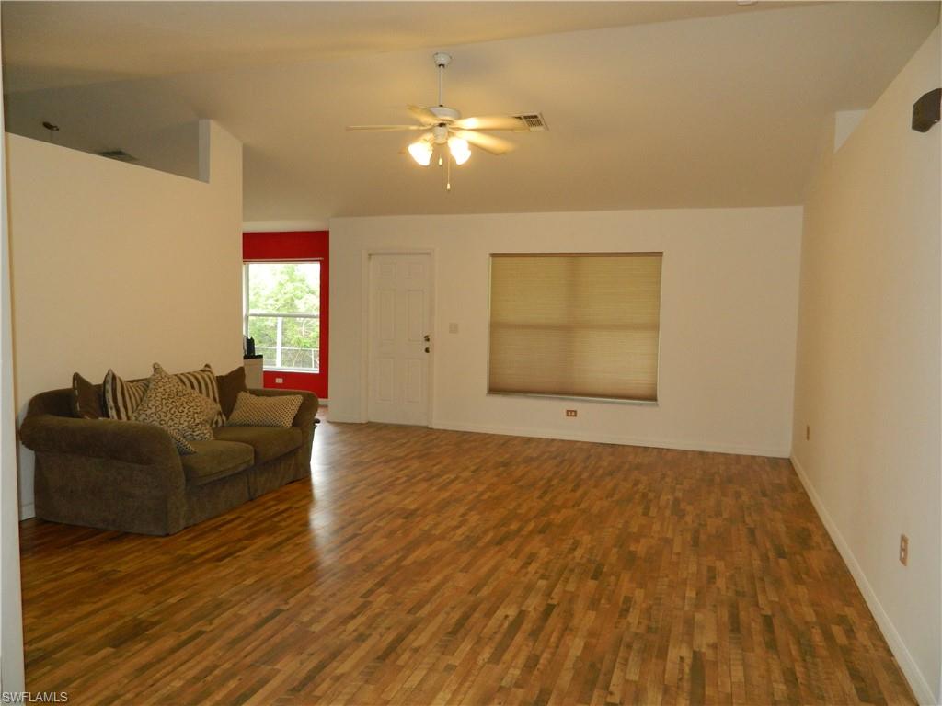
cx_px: 471
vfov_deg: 54.9
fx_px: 680
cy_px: 353
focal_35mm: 25
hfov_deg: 69.4
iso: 200
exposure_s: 1/30
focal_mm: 4.5
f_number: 3.1
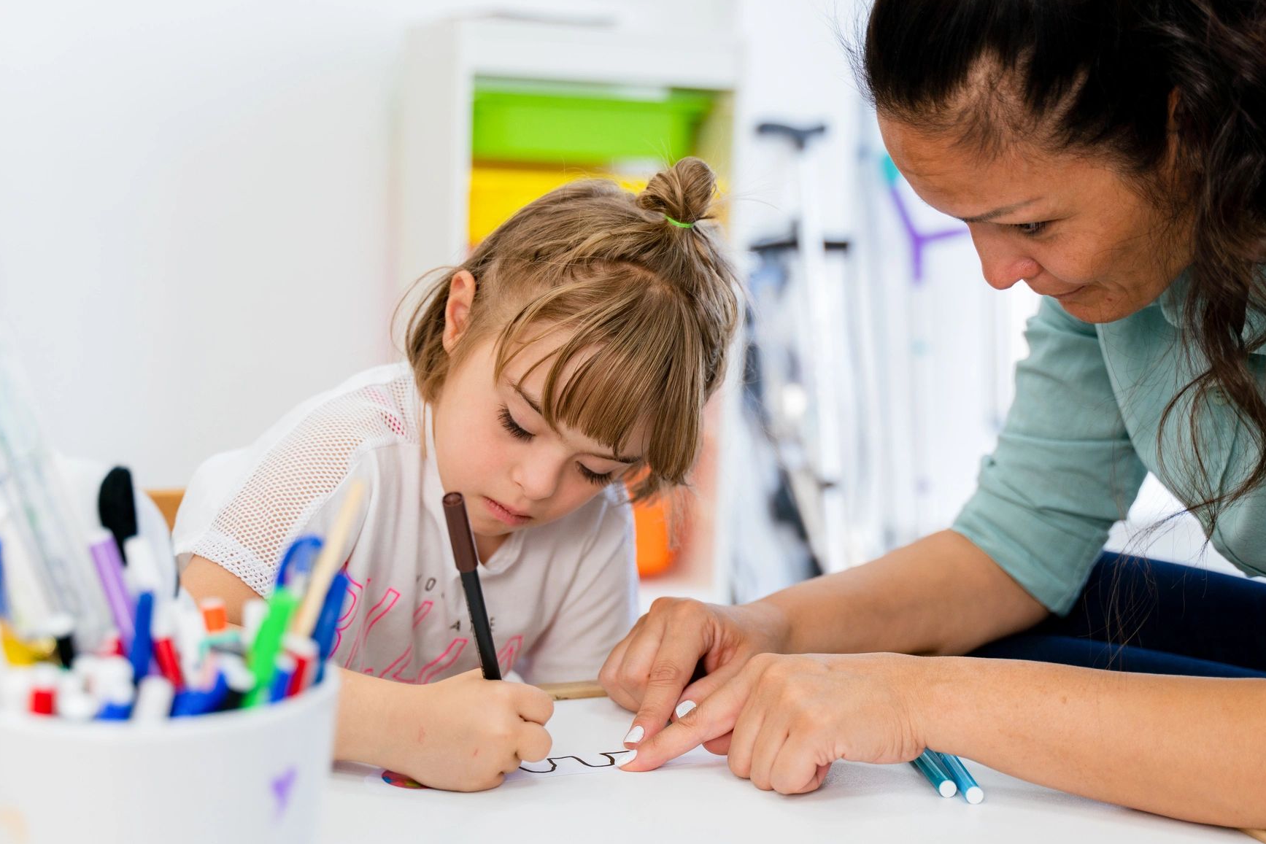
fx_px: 1934
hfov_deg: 36.2
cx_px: 711
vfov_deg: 24.6
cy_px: 452
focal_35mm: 55
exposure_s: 1/125
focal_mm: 45
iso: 125
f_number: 2.8
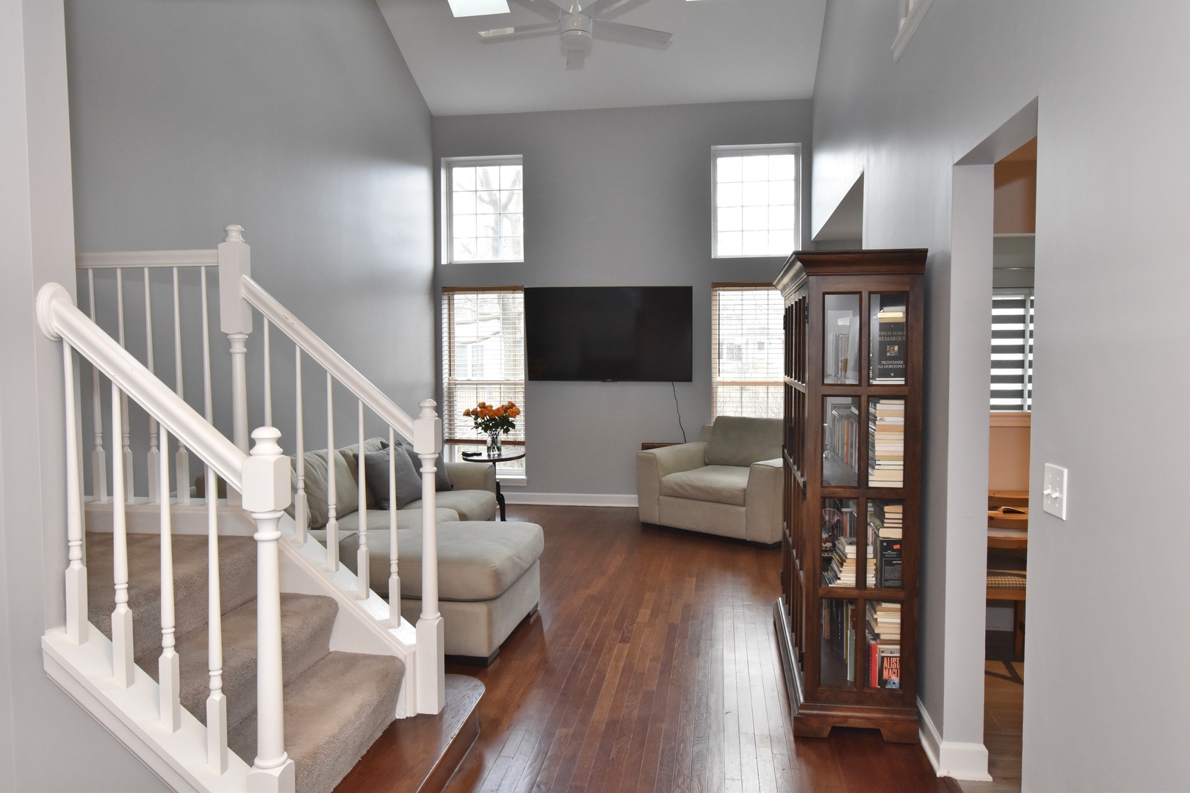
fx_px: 843
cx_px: 595
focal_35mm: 26
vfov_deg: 50.4
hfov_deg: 70.4
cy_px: 396
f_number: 9
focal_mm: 17
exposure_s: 1/80
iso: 1250
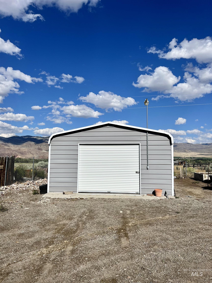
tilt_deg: +4.5
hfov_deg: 53.1
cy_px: 142
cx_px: 106
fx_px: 212
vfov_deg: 67.3
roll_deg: +0.0
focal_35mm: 26
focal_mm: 5.7
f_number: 1.5
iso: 50
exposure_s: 1/10309
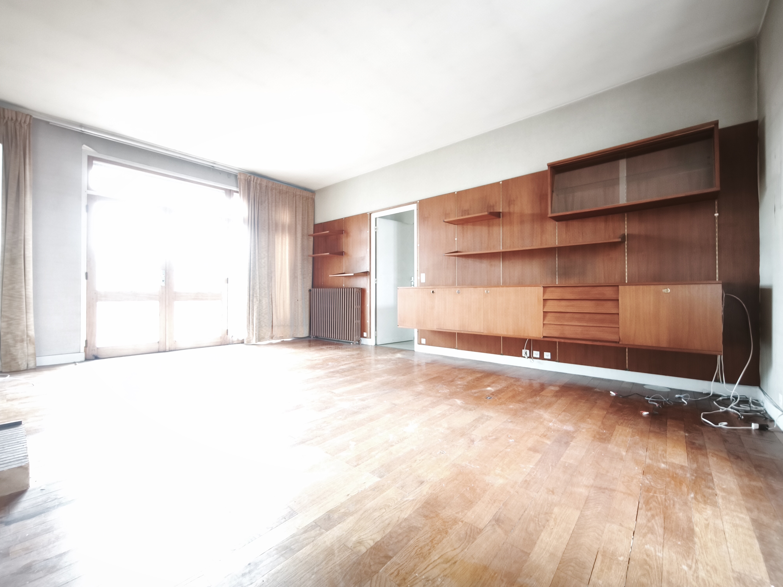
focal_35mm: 15
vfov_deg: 81.7
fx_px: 339
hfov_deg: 98.2
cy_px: 294
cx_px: 392
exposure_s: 1.3
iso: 50
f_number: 2.2
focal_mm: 1.91
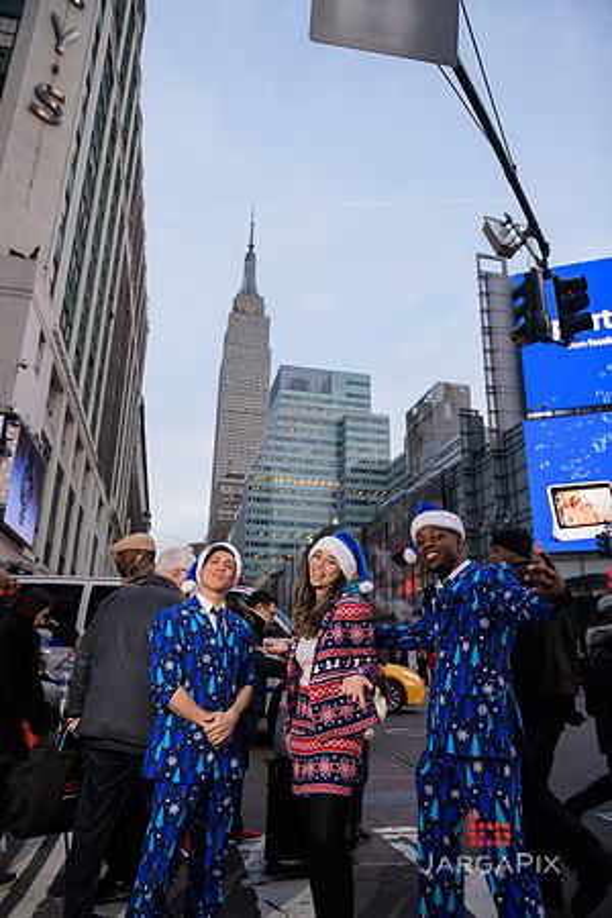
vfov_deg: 73.7
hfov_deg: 53.1
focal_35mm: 24
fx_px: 612
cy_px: 459
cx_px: 306
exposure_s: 1/250
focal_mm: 24
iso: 200
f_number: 3.2
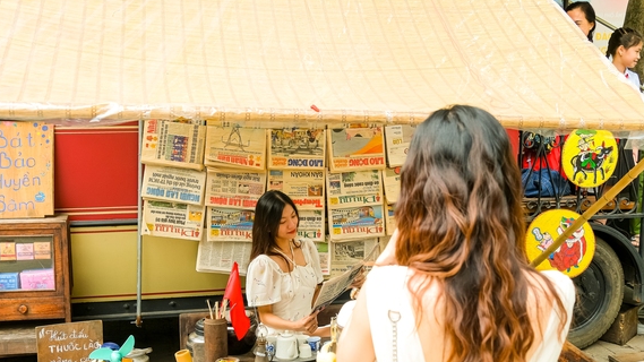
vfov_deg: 23.4
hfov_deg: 40.5
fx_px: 871
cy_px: 248
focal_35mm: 51
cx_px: 361
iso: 320
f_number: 5
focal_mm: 27.9
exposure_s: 1/125
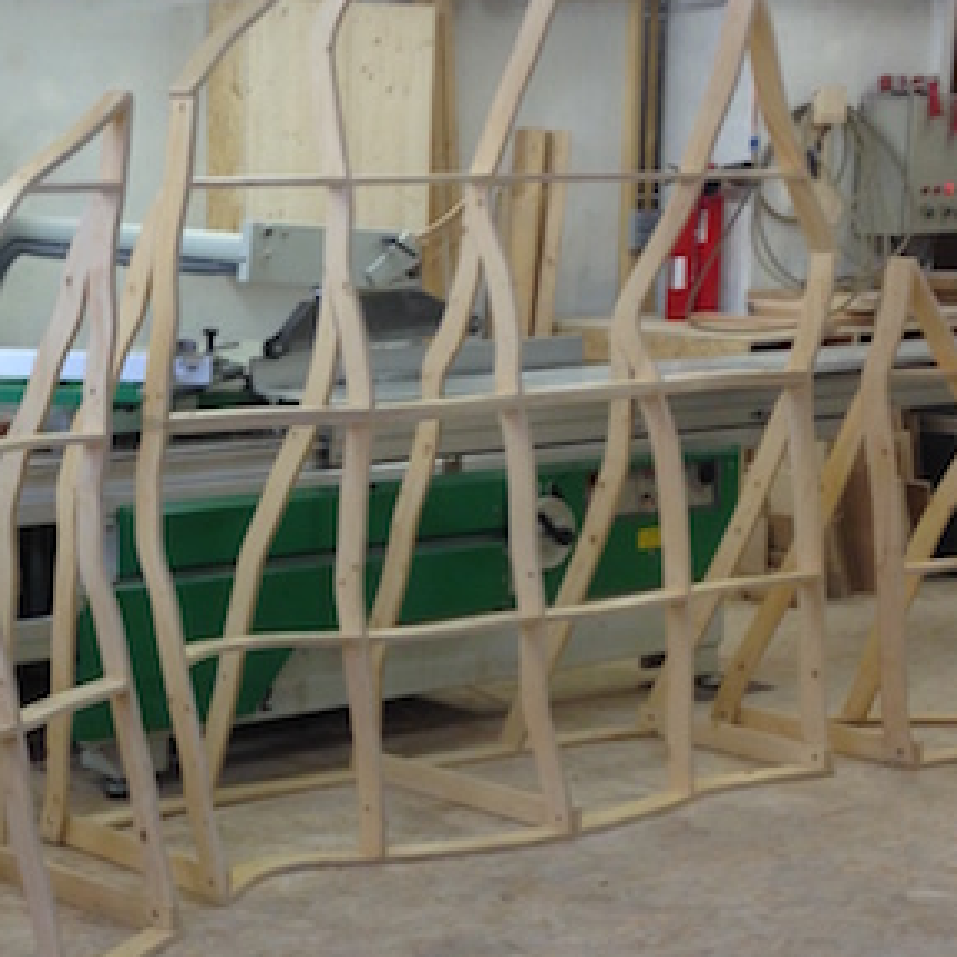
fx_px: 2534
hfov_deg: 21.2
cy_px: 595
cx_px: 236
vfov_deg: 21.3
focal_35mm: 81
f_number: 2.4
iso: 50
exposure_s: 1/40
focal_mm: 4.12
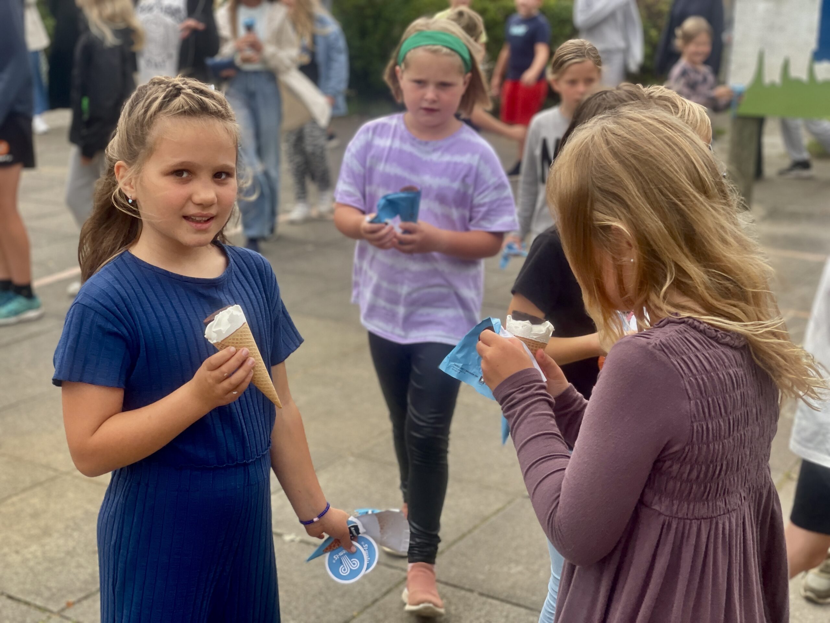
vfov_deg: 28.0
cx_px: 415
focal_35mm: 52
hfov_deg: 36.8
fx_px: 1247
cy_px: 312
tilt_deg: -14.8
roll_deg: -0.8
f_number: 2
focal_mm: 6
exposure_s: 1/353
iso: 32
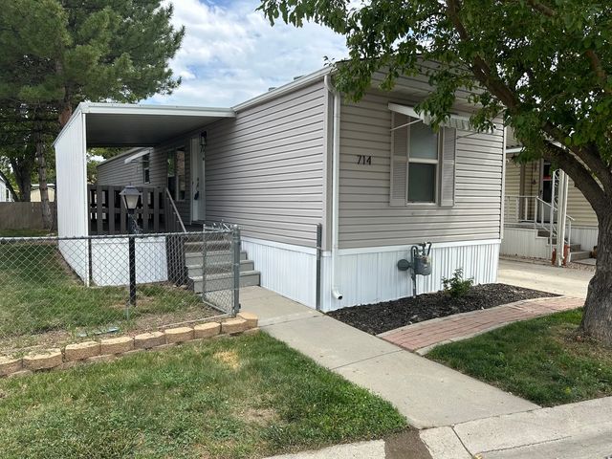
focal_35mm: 24
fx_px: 424
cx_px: 306
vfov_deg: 56.8
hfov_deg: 71.6
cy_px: 230
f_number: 1.78
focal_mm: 6.86
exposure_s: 1/1916
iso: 80
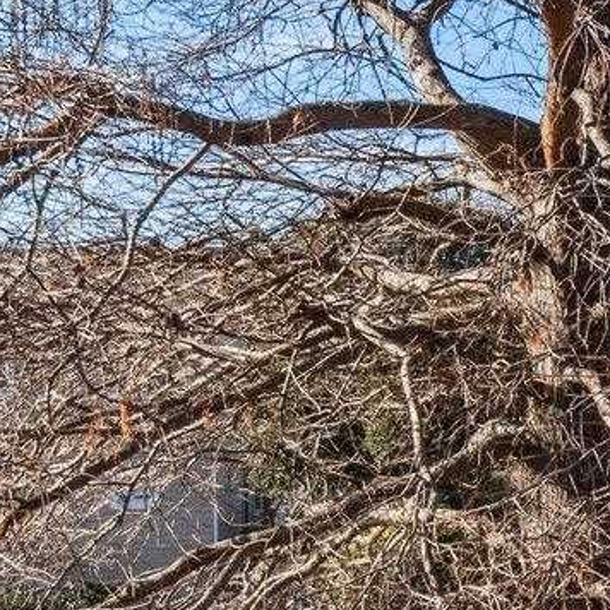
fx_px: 2632
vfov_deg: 13.2
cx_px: 1455
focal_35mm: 132
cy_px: 446
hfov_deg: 11.1
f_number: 8
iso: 100
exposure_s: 1/200
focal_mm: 18
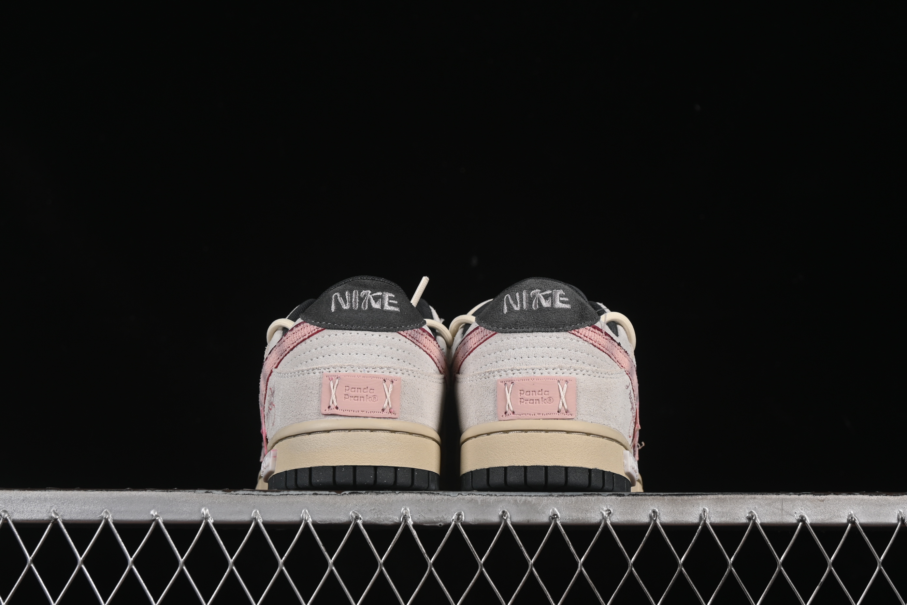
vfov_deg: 18.2
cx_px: 454
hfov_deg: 27.0
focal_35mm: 75
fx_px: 1889
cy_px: 302
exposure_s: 1/80
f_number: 8
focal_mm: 50
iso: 160
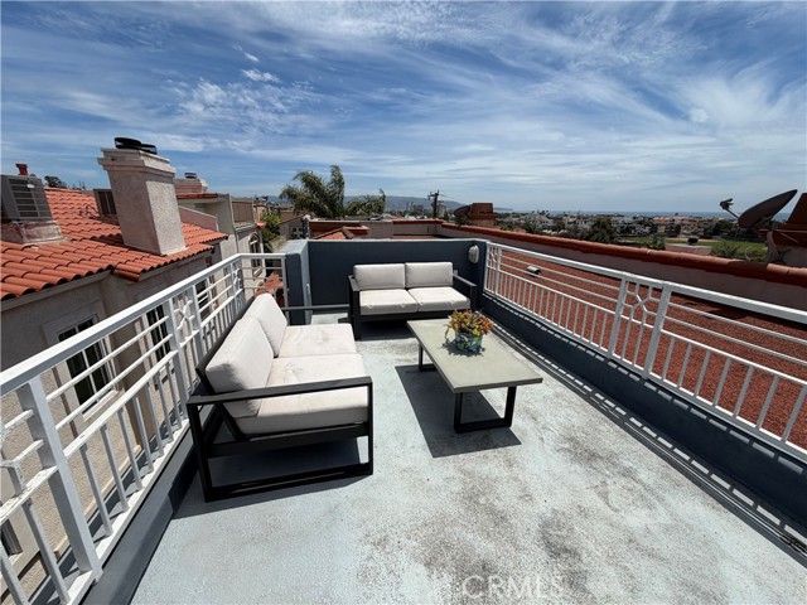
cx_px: 404
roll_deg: -0.7
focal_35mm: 14
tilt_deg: -15.1
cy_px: 302
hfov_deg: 102.1
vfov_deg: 85.7
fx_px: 326
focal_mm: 2.22
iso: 20
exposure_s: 1/1901
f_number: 2.2
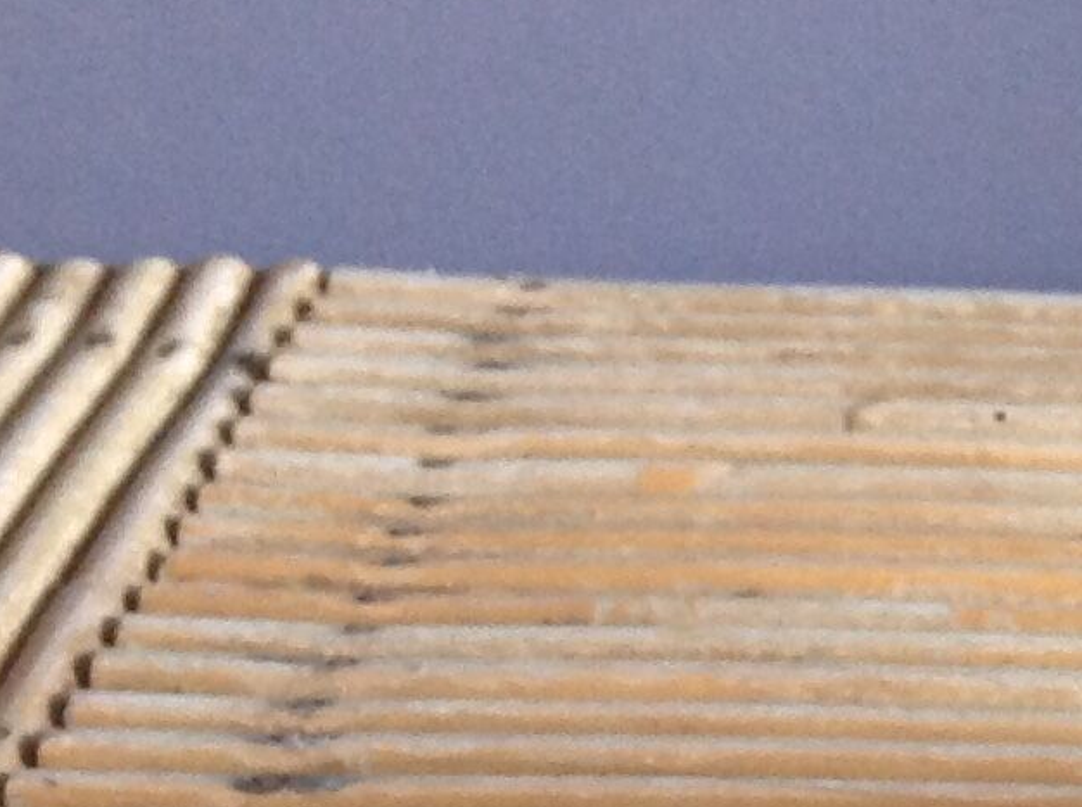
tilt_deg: -29.5
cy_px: 1052
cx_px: 2067
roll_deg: -4.9
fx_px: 4524
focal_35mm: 145
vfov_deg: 10.0
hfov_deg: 12.3
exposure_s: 1/15
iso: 200
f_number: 2.4
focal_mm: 4.28
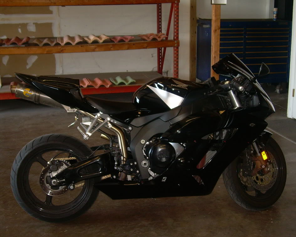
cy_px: 120
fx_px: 464
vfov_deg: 28.6
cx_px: 160
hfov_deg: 35.3
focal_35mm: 53
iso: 141
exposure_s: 1/60
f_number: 3.1
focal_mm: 8.3
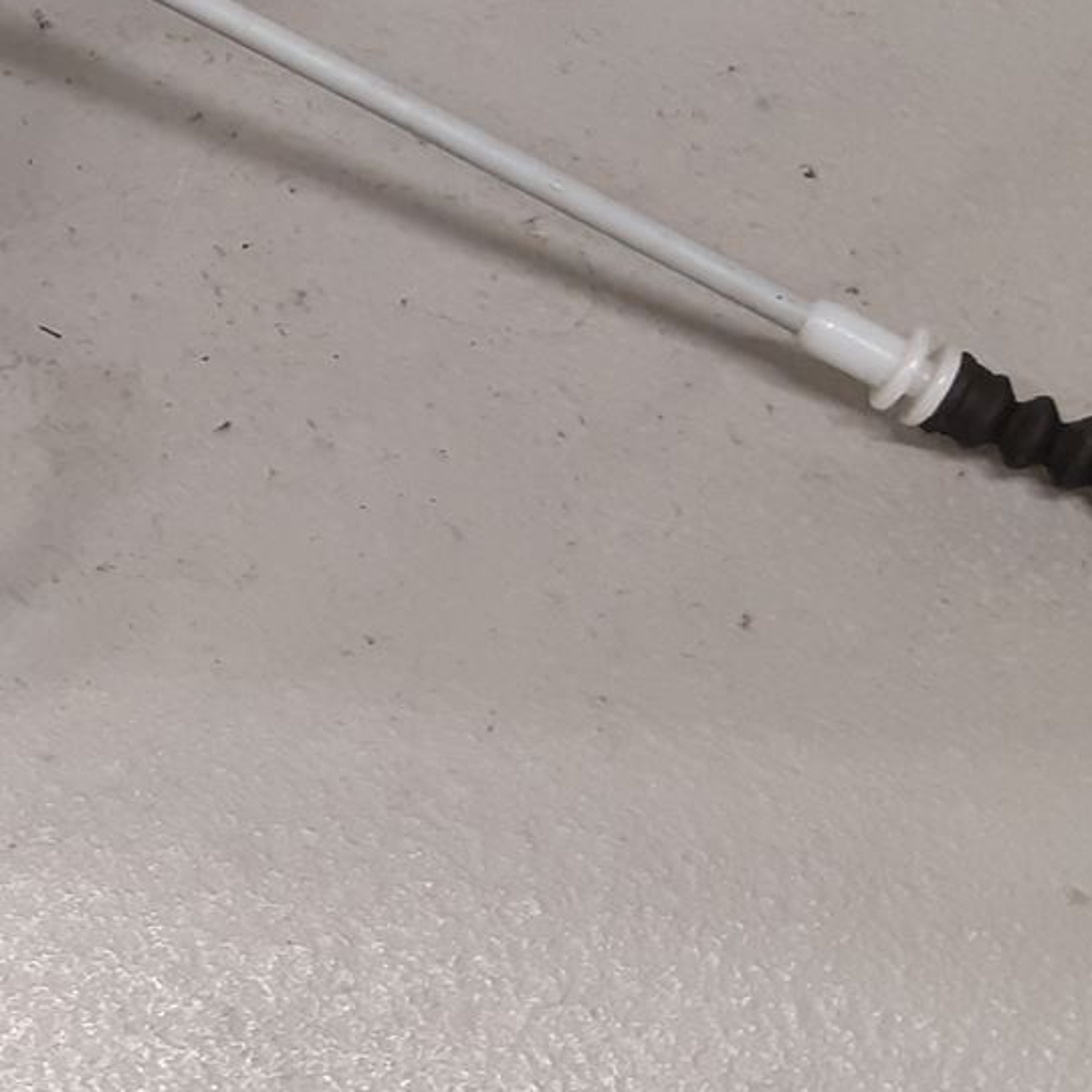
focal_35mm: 87
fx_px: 3105
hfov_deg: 17.8
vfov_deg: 19.7
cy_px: 206
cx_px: -549
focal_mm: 3.93
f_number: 1.7
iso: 125
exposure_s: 1/50
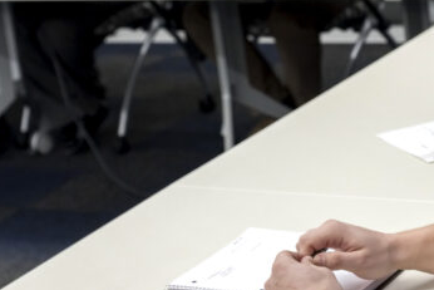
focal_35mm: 122
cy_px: 40
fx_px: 1471
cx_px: 311
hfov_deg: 16.7
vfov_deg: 11.2
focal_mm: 38.8
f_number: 3.6
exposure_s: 1/125
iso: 1000
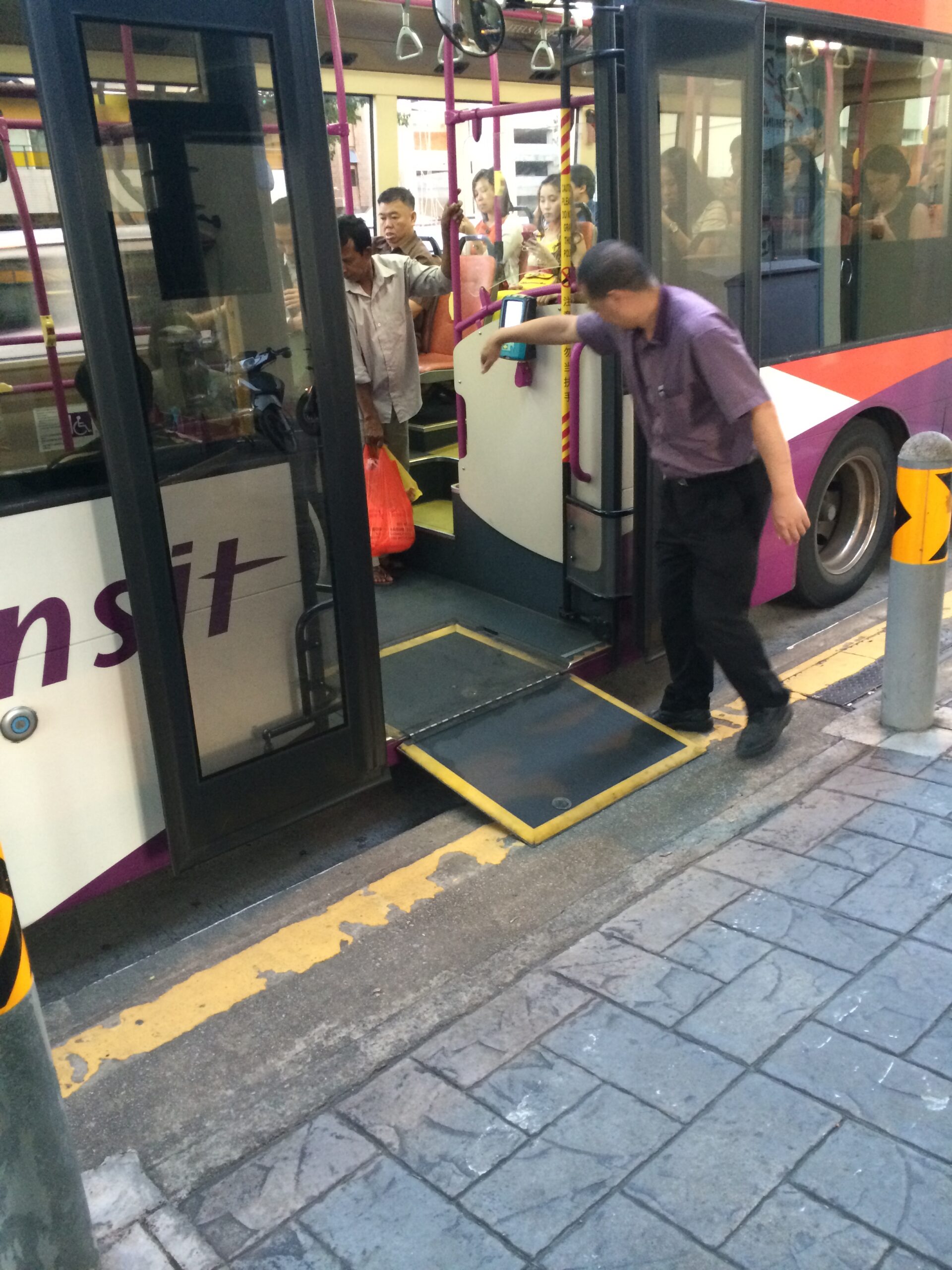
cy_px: 635
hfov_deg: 46.8
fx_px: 1100
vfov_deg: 60.0
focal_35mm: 30
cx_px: 476
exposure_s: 1/17
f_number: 2.2
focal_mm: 4.12
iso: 320
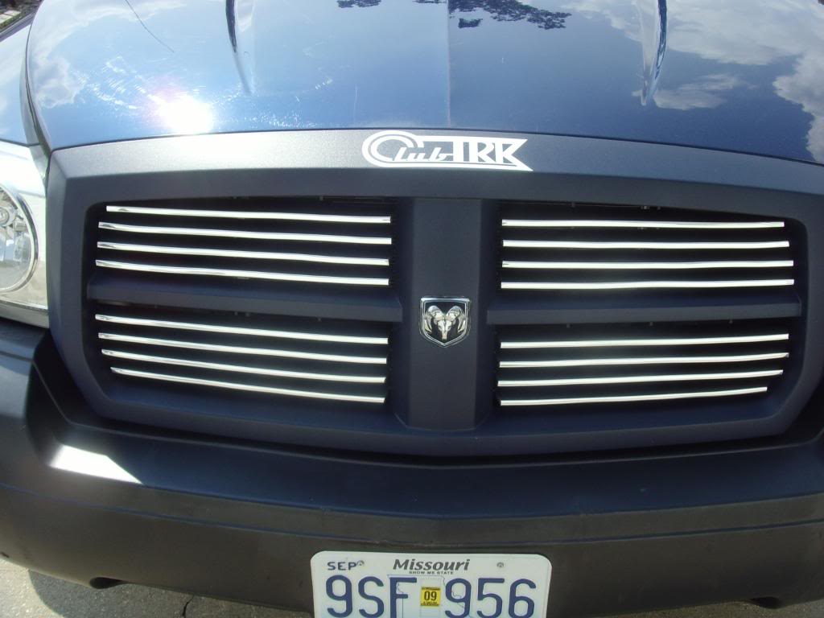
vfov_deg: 36.8
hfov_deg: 47.9
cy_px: 309
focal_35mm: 39
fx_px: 928
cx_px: 412
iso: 80
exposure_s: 1/250
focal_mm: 6.6
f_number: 6.3
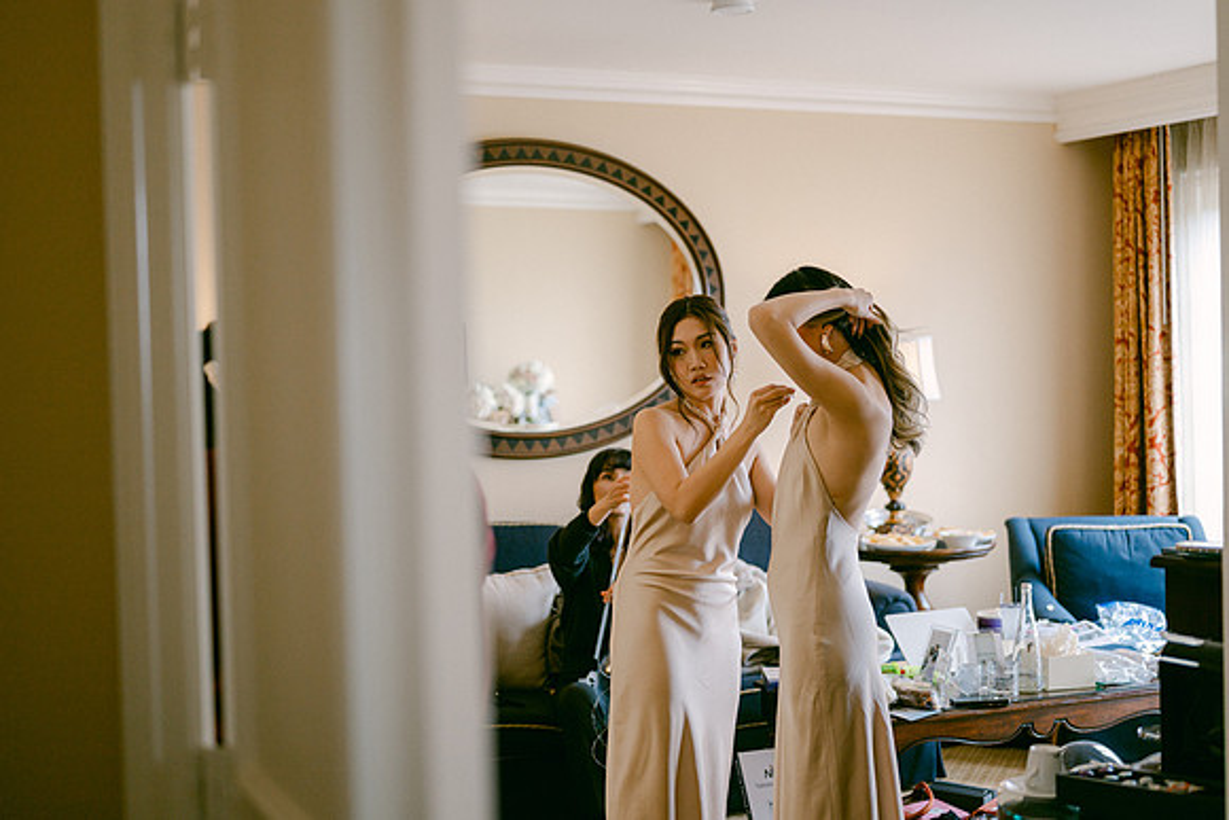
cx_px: 614
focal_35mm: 50
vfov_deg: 27.0
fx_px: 1707
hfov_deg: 39.6
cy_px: 410
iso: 400
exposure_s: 1/400
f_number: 1.8
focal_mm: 50
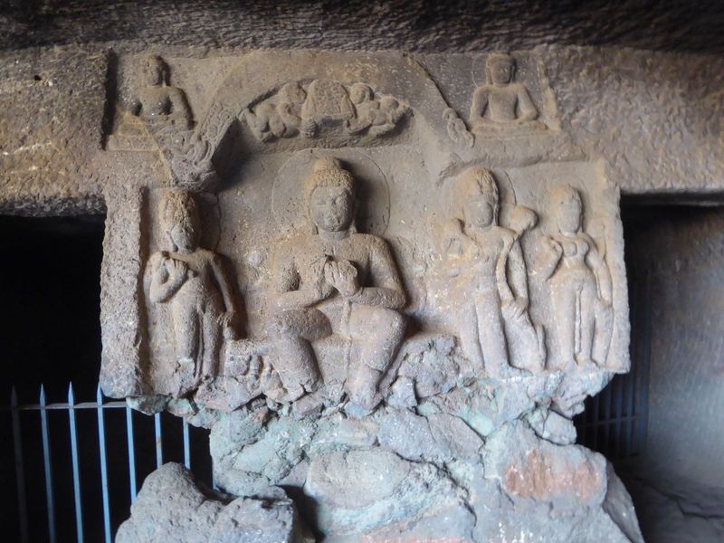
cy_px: 272
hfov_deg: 69.4
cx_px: 362
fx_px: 523
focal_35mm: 25
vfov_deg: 54.9
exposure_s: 1/20
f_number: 3.3
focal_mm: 4.3
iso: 400
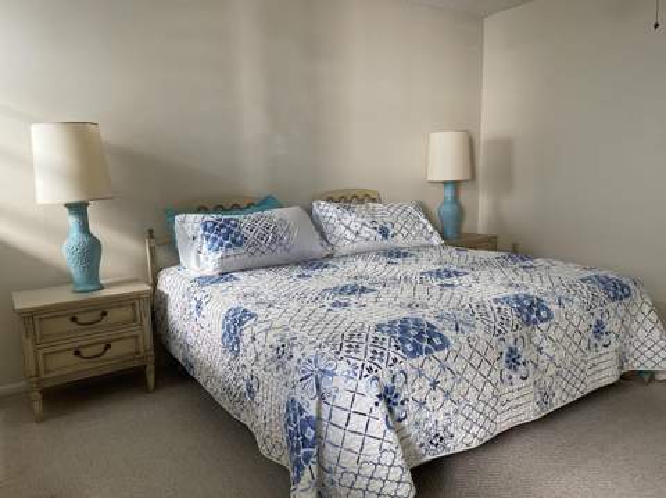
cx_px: 333
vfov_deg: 53.0
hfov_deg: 67.4
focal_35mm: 26
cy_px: 249
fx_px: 500
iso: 125
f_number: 1.6
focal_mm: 4.2
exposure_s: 1/68
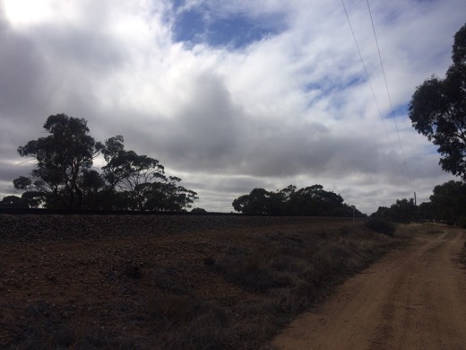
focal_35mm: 29
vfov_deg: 48.2
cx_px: 233
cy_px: 175
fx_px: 390
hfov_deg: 61.7
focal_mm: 4.15
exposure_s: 1/6849
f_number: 2.2
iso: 32
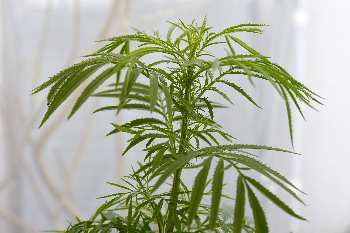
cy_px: 117
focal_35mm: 84
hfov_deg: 24.3
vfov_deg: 16.4
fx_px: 812
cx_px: 176
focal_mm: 55
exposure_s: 1/60
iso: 320
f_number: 5.6
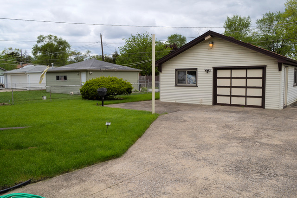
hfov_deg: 61.9
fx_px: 248
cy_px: 99
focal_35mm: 30
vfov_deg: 43.6
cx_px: 148
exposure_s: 1/200
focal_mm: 20
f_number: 11
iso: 100
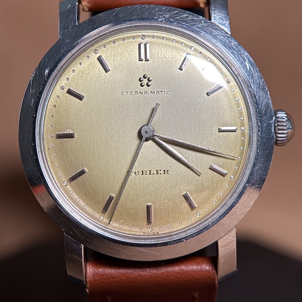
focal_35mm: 57
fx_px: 563
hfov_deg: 30.0
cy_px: 119
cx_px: 150
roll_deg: -0.1
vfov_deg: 30.0
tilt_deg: -21.1
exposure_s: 1/70
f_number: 1.78
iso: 64
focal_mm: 6.76
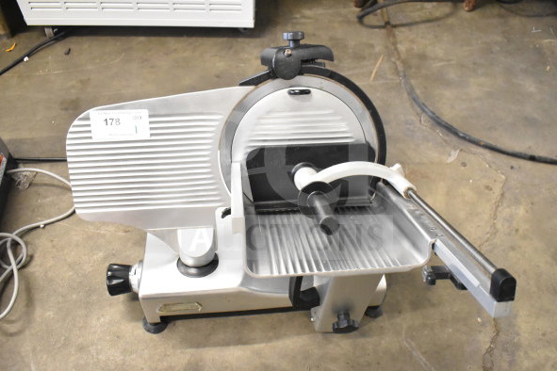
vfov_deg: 40.5
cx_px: 287
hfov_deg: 57.9
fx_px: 503
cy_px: 185
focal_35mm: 33
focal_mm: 21
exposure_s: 1/80
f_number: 4
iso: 6400
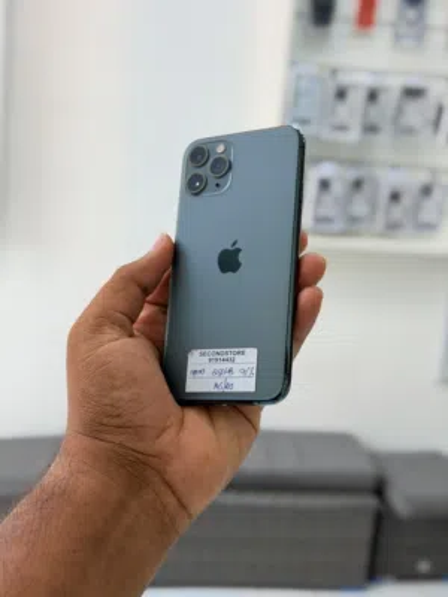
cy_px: 298
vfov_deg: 39.7
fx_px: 828
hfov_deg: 30.3
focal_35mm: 48
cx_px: 224
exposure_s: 1/286
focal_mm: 6.76
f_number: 1.78
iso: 64
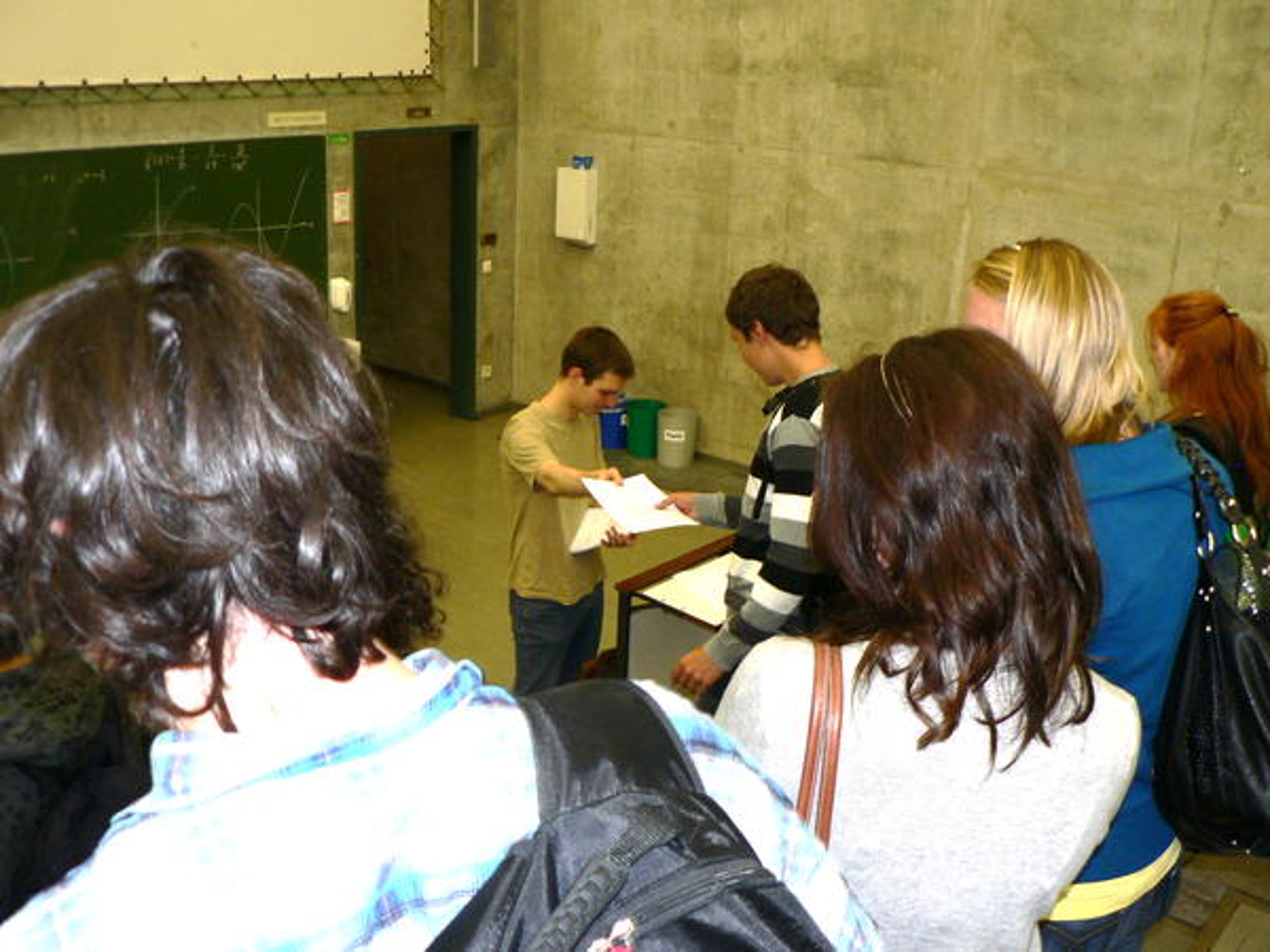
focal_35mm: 36
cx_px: 635
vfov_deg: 39.7
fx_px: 1321
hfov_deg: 51.4
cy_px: 476
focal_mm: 6
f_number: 2.8
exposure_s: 1/60
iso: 100
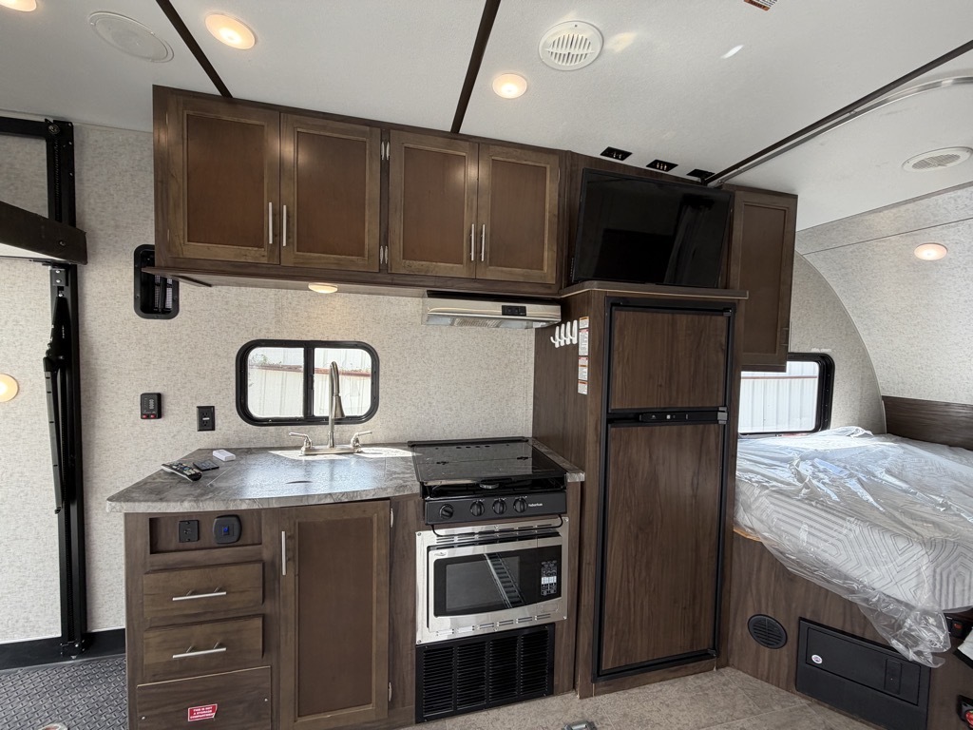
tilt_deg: -1.2
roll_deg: -0.4
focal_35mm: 14
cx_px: 486
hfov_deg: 102.1
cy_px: 365
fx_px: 394
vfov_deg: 85.7
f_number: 2.2
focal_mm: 2.22
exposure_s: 1/121
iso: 50
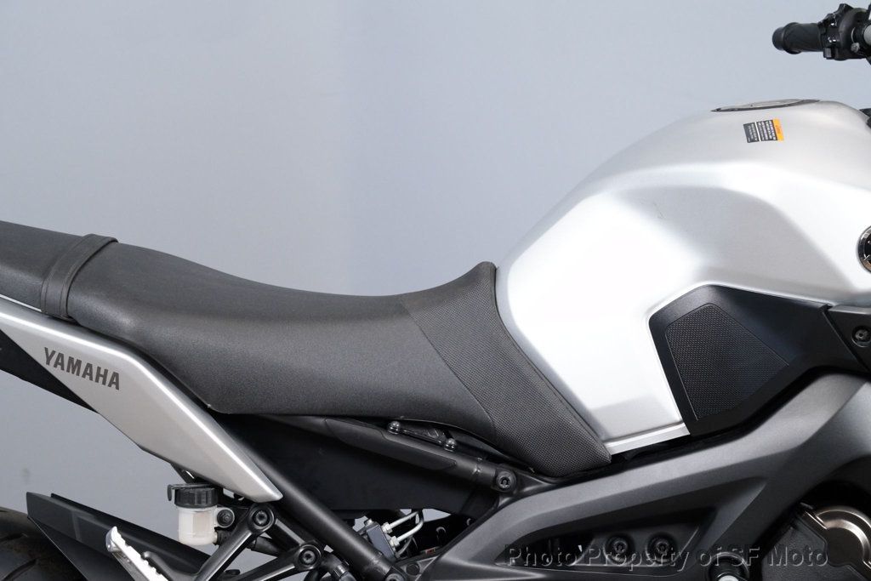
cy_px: 290
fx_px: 2541
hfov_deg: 19.5
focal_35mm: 105
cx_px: 436
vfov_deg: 13.0
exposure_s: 1/80
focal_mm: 105
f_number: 9
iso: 5000
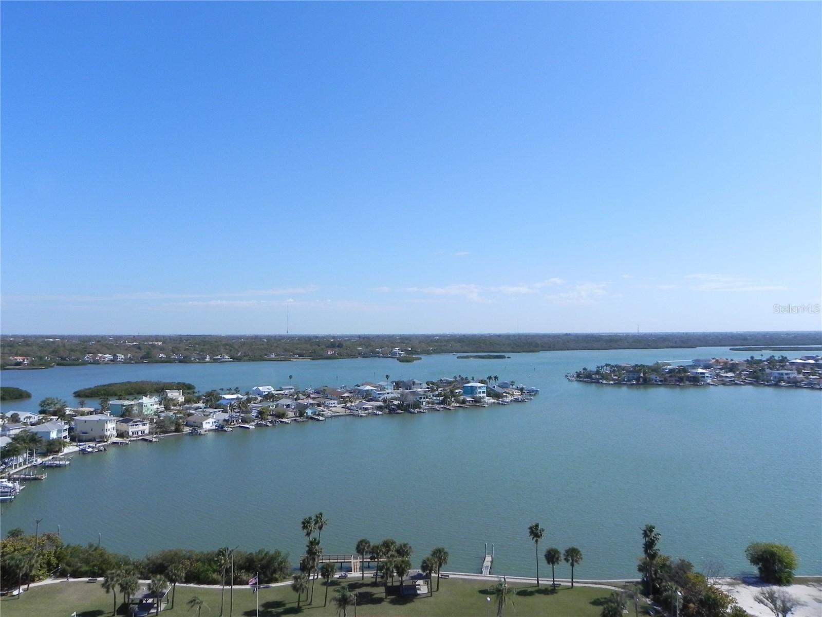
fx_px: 617
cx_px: 411
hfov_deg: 67.3
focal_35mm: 26
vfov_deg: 53.1
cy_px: 308
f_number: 8
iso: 160
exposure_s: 1/546
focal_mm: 4.6
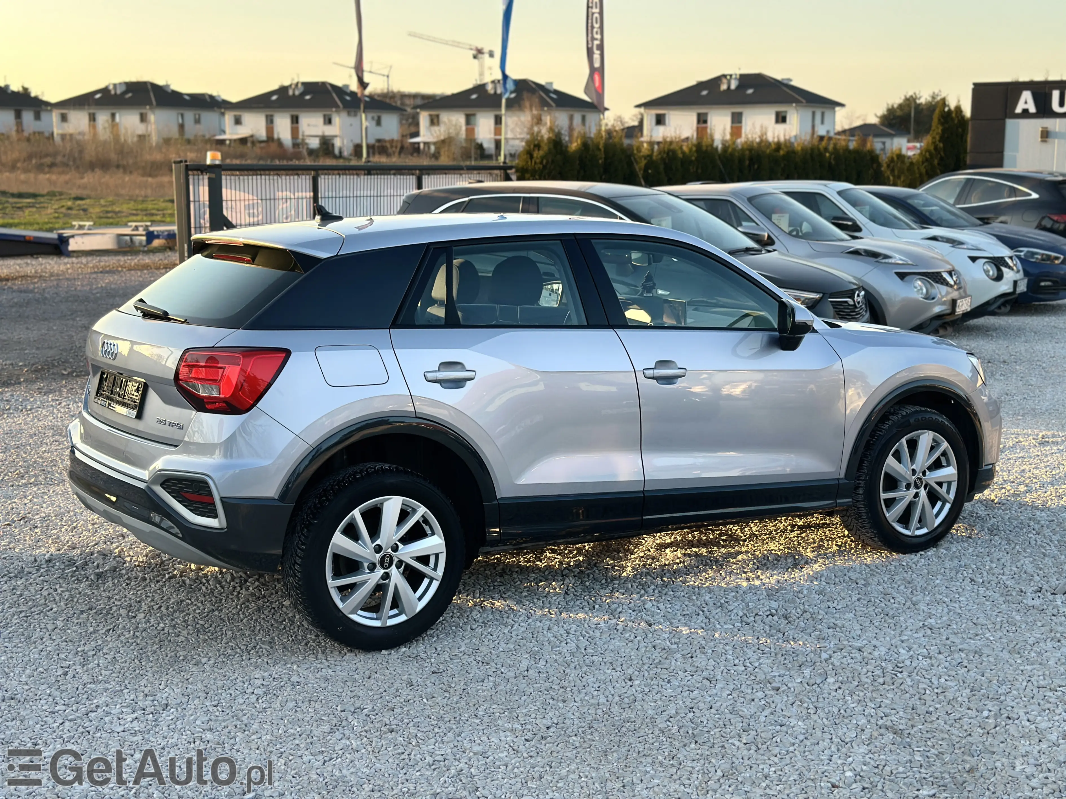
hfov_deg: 39.7
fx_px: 1478
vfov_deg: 30.3
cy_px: 400
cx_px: 533
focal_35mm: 48
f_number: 1.78
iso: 80
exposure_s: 1/527
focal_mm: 6.86
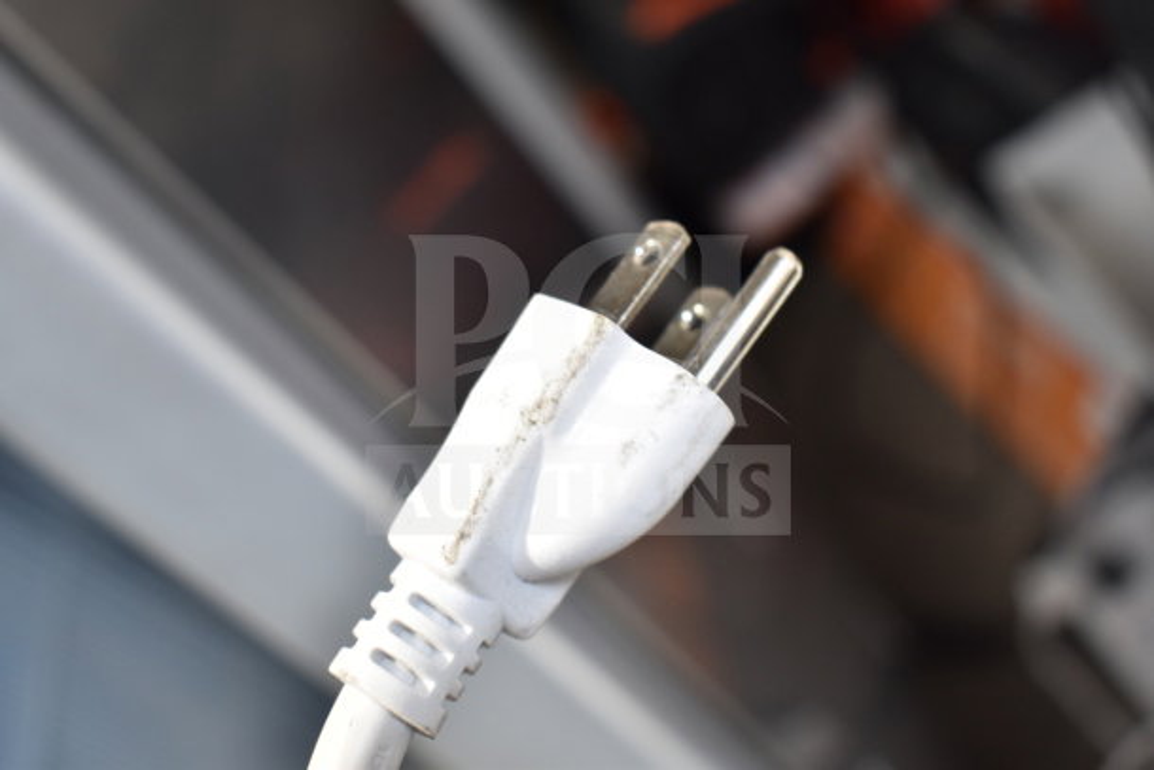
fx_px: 1491
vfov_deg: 29.0
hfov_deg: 42.3
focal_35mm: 46
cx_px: 577
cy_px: 385
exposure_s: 1/50
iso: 500
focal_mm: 31
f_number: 4.2
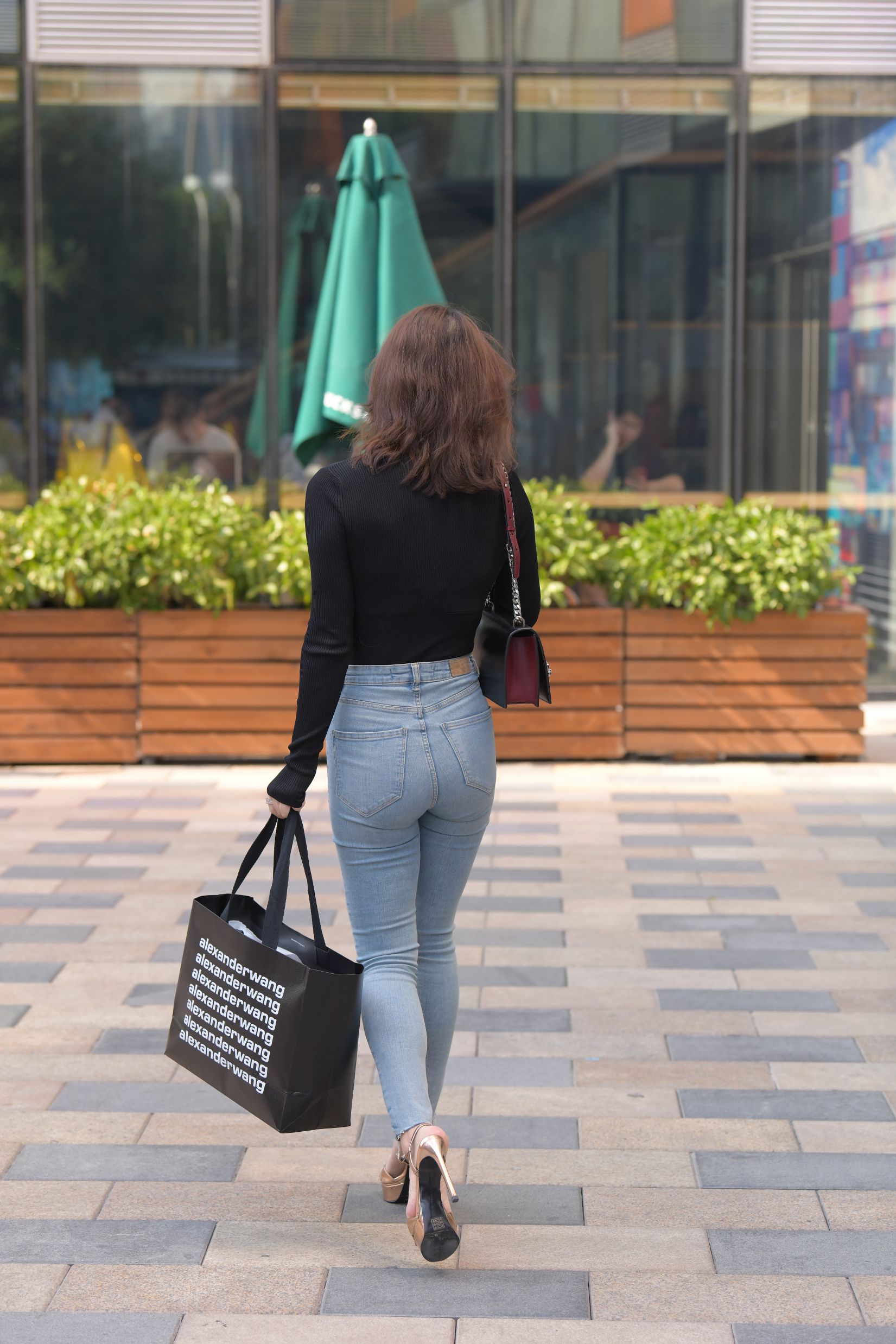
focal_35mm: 85
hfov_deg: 16.1
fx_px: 3173
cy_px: 672
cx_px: 448
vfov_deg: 23.9
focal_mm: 85
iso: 500
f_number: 4
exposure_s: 1/1000
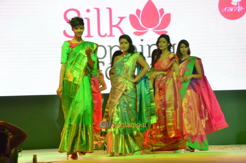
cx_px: 123
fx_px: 870
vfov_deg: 10.7
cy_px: 82
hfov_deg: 16.1
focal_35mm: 128
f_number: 7.1
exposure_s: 1/80
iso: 3200
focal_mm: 85
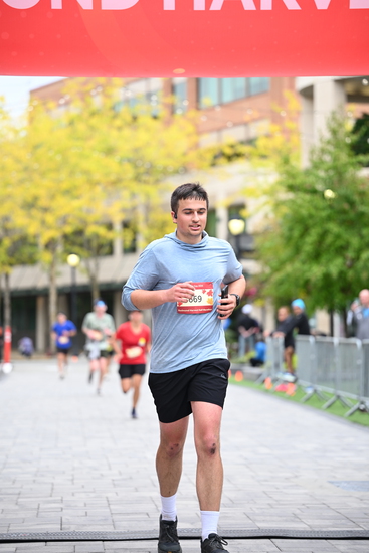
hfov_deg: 12.5
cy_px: 276
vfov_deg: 18.6
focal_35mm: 110
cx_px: 184
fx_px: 1690
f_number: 2.8
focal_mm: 110
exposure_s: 1/1600
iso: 640
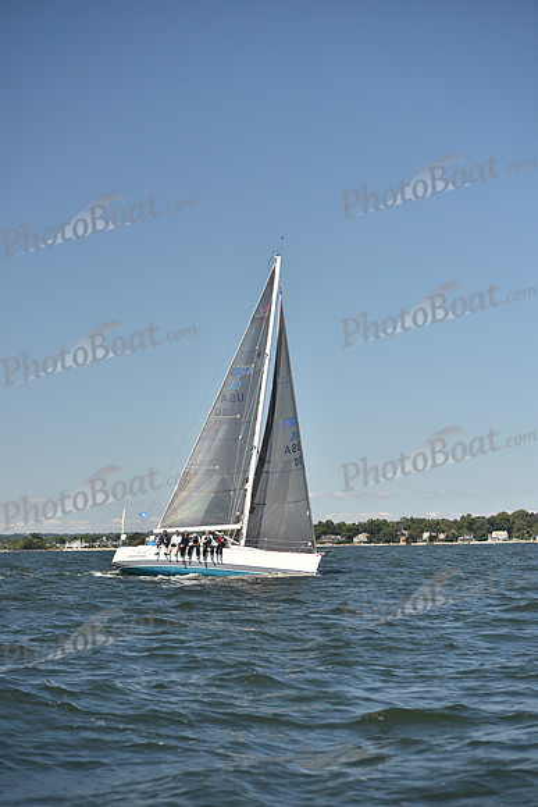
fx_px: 1792
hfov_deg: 17.1
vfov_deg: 25.4
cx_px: 269
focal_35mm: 80
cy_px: 404
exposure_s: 1/1250
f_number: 4
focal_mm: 80
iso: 250
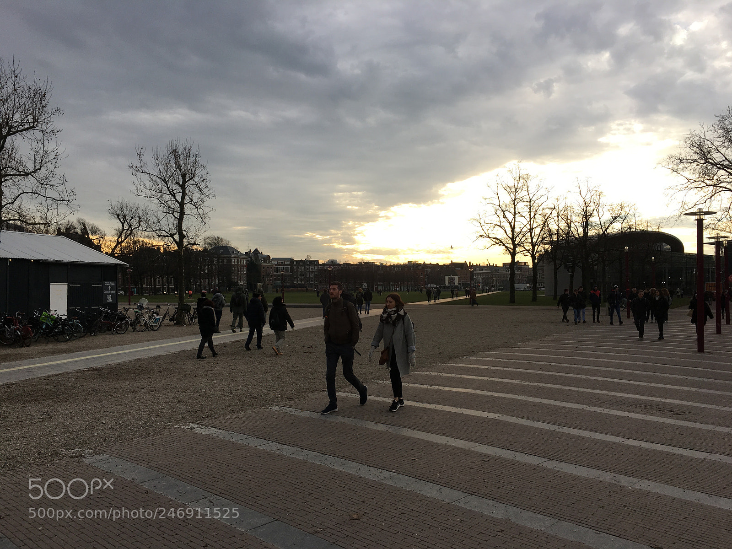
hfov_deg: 61.7
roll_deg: +0.3
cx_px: 366
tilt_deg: +1.1
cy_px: 274
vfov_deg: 48.2
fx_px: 613
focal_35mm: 29
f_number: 2.2
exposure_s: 1/530
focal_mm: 4.15
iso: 25
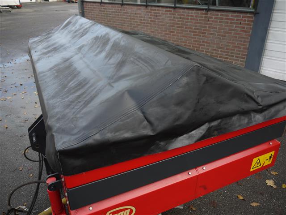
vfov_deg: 46.8
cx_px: 143
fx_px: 248
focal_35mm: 30
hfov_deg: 60.0
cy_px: 108
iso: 100
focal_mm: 15
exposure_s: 1/125
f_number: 4
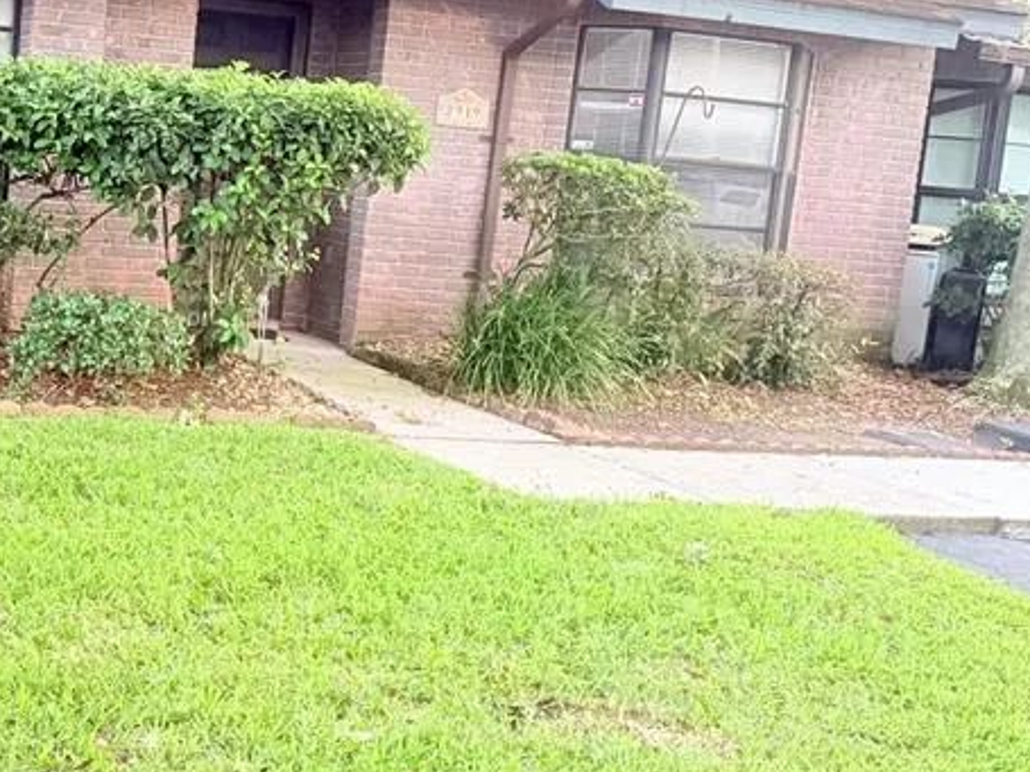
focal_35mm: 54
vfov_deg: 27.0
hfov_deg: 33.7
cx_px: 104
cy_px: 324
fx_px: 1606
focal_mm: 6.76
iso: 800
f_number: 1.78
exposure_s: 1/55
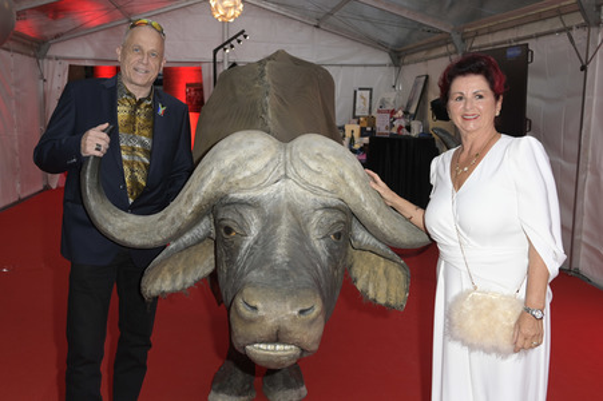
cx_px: 302
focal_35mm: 36
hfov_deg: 53.2
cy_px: 200
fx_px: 603
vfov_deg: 36.8
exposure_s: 1/250
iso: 1250
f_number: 5.6
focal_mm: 36
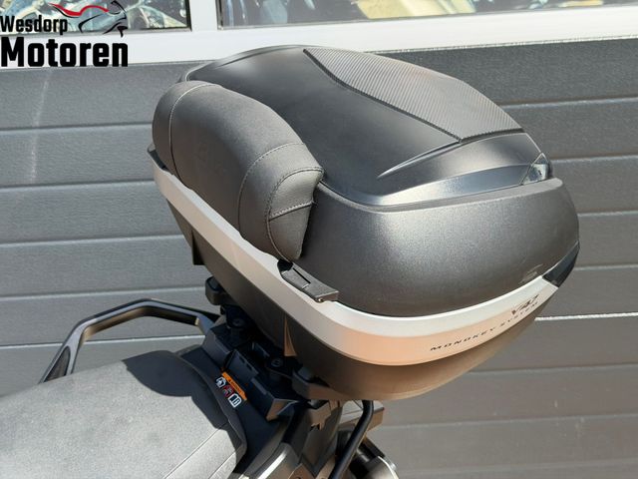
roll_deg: +3.8
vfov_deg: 30.3
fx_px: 885
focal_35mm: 48
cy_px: 240
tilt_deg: -15.5
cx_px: 319
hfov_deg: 39.7
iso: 80
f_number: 1.78
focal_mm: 6.76
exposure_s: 1/1484
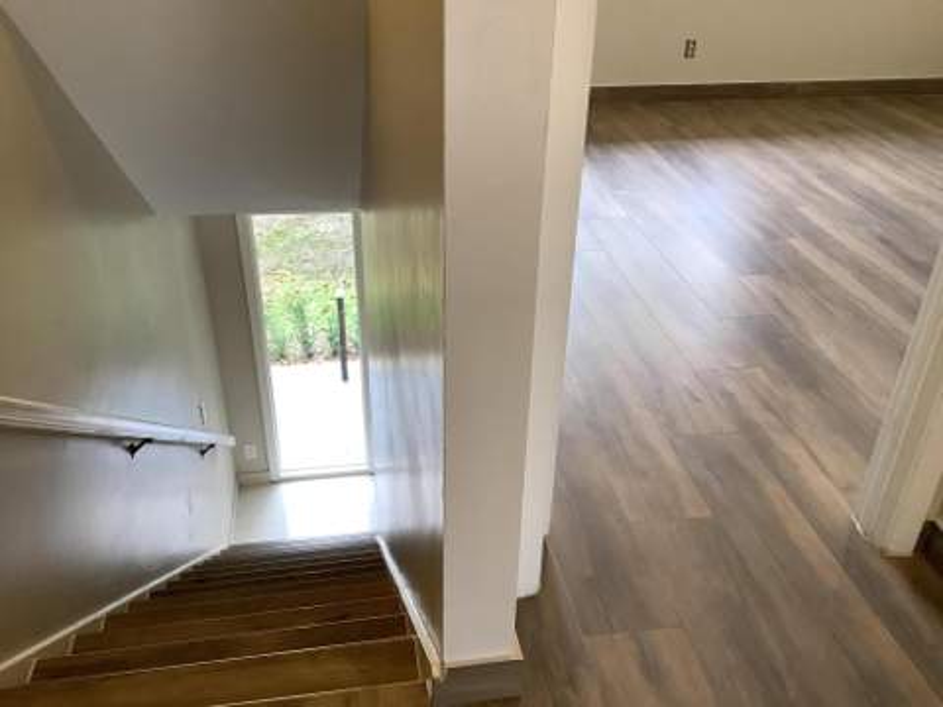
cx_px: 472
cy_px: 354
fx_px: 844
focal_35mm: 31
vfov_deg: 45.4
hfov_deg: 58.4
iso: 100
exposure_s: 1/60
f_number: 2.4
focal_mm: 3.3
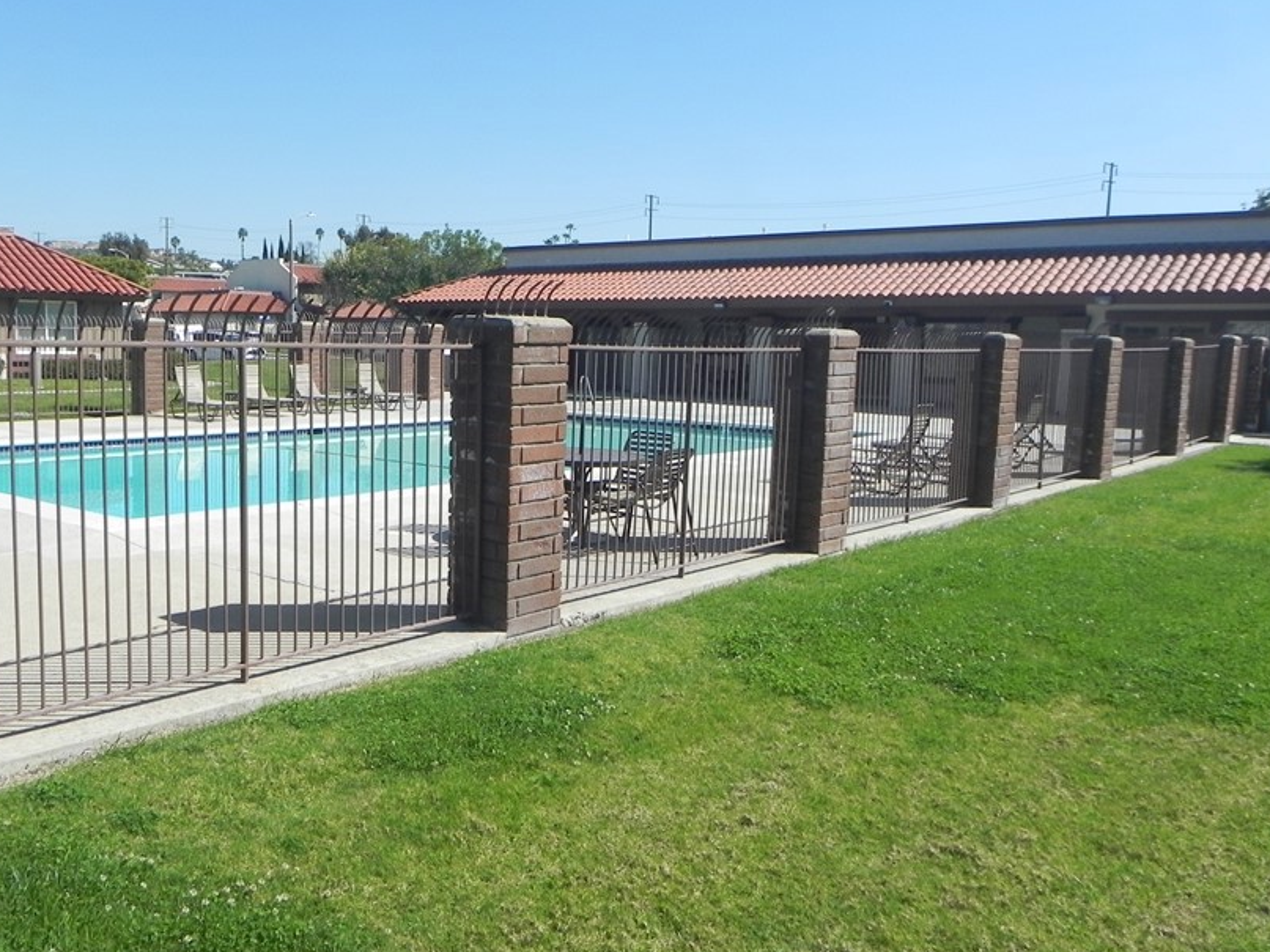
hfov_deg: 55.1
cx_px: 532
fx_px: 1211
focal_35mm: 33
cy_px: 486
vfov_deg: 42.9
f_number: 7.1
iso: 160
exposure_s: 1/409
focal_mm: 4.6
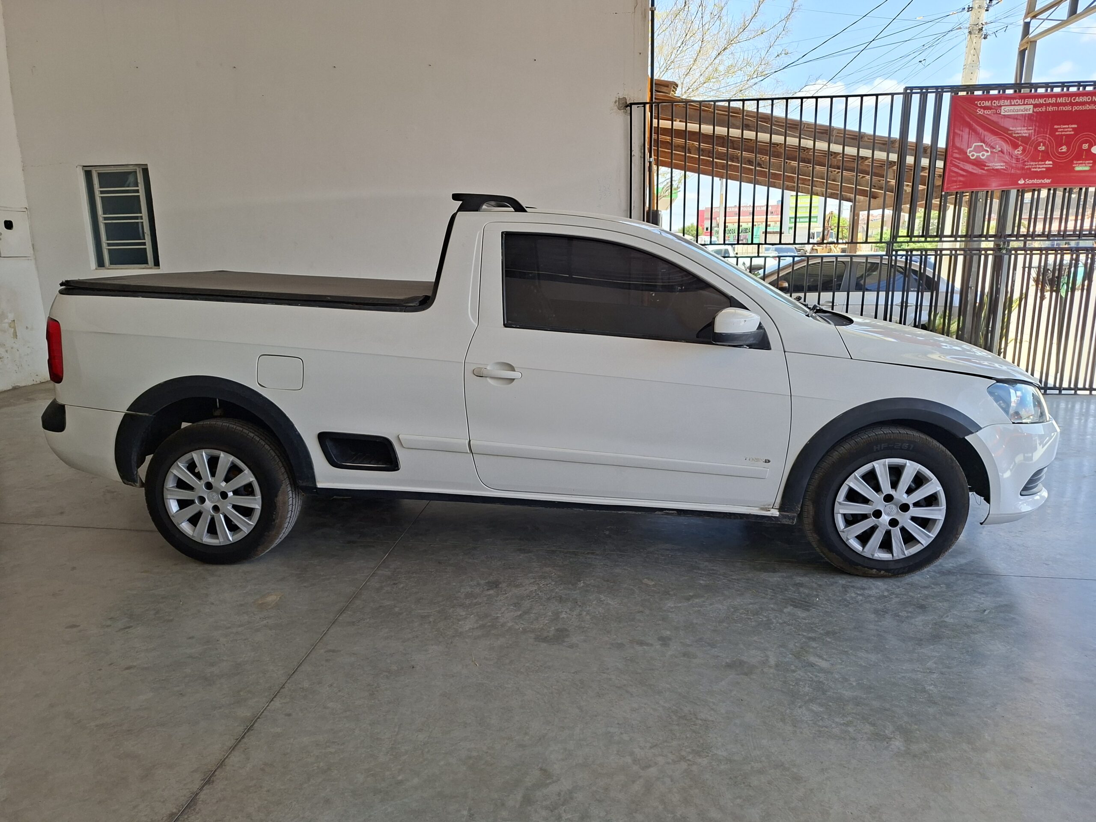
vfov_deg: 58.9
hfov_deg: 73.9
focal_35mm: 23
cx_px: 548
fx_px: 728
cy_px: 411
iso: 50
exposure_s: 1/369
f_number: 1.8
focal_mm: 5.54
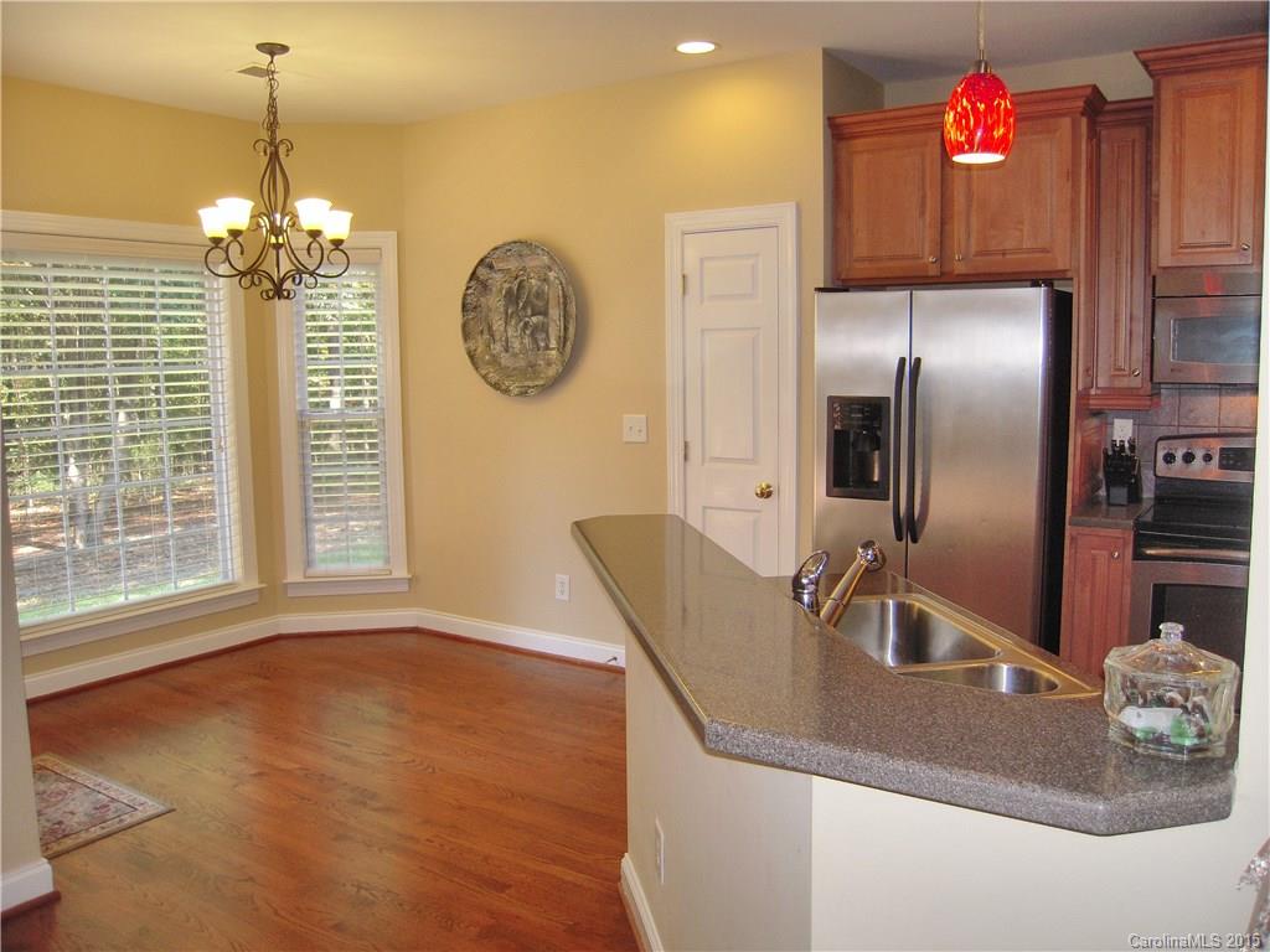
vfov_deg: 49.7
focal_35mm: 28
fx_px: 1027
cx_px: 635
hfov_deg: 63.4
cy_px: 476
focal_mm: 5
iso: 125
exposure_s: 1/40
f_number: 2.7
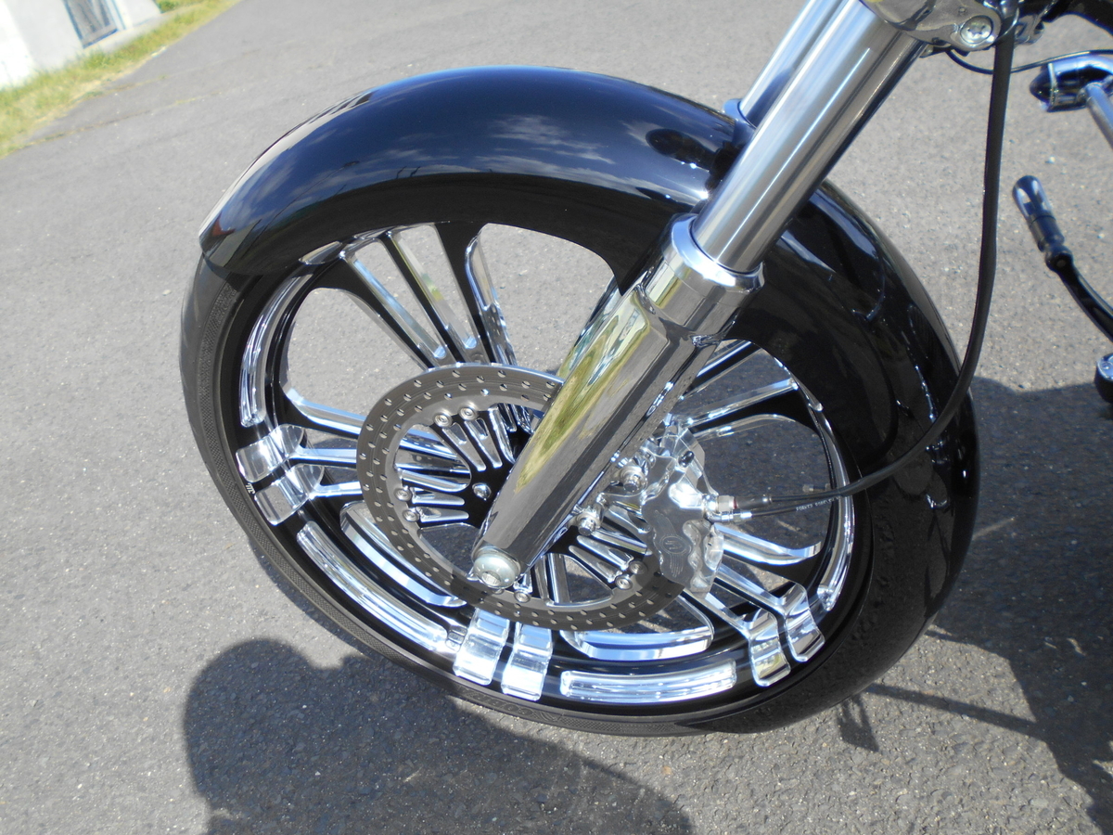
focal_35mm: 30
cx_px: 556
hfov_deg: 60.0
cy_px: 418
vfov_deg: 46.8
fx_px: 965
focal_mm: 5.1
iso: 80
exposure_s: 1/500
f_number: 3.4
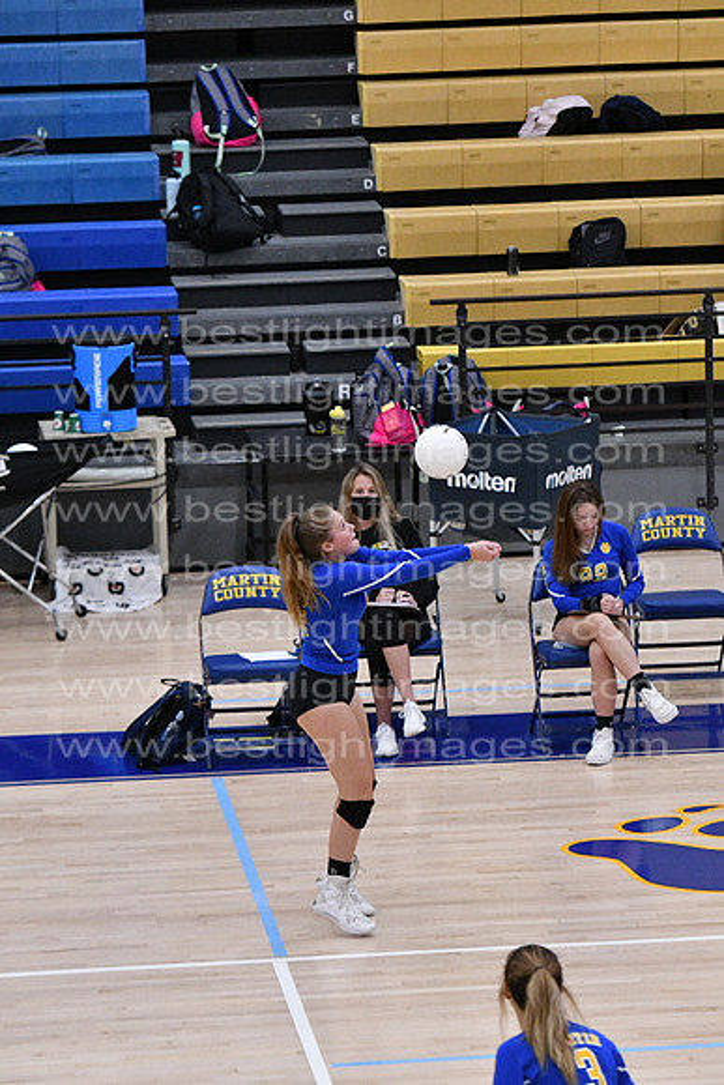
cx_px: 362
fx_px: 5517
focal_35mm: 183
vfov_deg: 11.2
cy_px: 542
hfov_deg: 7.5
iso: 6400
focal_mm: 122
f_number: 3.2
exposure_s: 1/1250
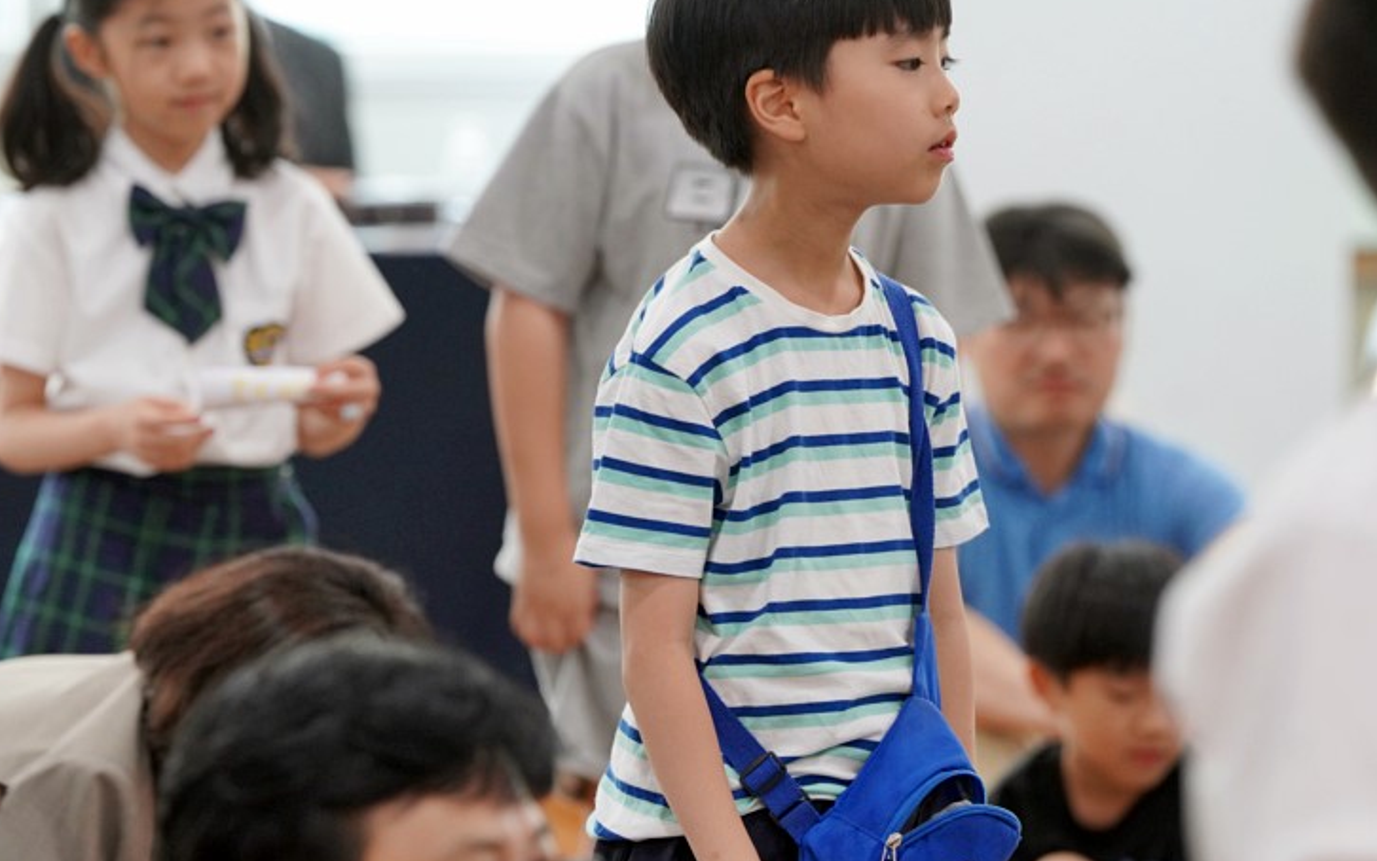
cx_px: 641
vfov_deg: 6.1
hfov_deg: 9.7
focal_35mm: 216
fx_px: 8107
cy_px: 404
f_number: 4
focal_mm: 171
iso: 2500
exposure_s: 1/200
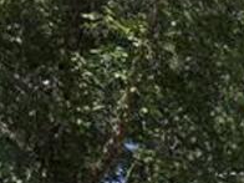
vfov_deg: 13.6
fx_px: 691
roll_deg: +0.5
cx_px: 497
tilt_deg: +9.9
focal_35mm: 98
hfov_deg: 15.6
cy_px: 326
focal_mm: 6.76
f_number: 1.78
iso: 80
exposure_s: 1/3584
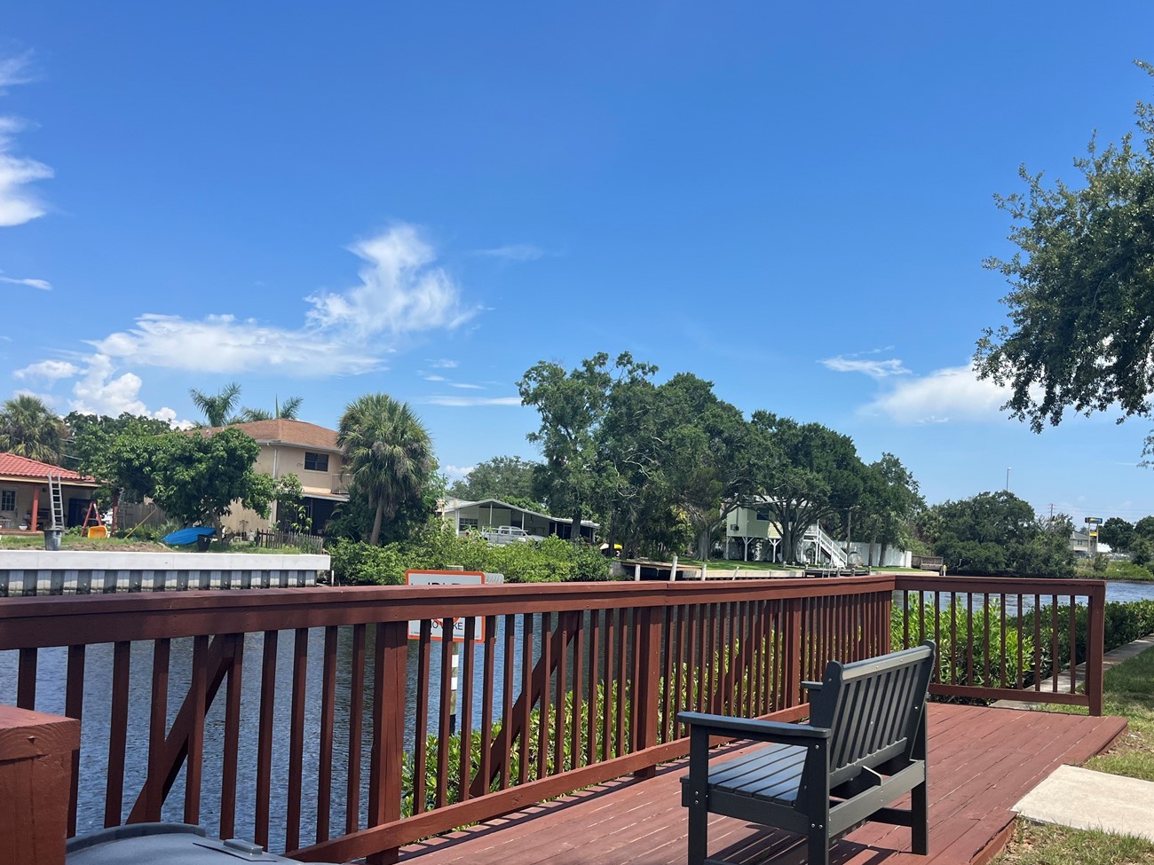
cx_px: 647
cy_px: 513
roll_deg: -4.3
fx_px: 1067
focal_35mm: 32
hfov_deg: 56.7
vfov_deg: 44.0
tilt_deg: +0.0
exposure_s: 1/3311
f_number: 1.6
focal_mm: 5.1
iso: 50
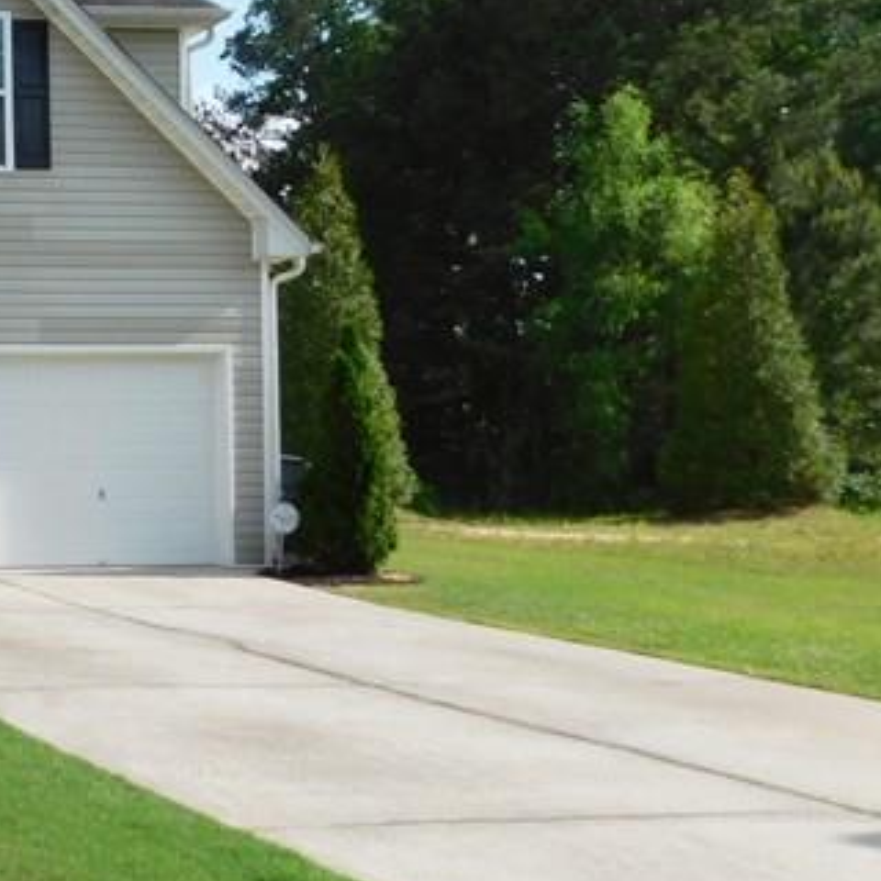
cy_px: 297
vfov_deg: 26.3
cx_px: -418
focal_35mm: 65
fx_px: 1872
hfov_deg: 22.2
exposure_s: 1/1250
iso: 125
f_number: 3
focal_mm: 4
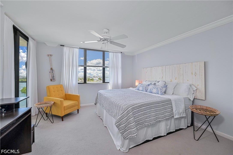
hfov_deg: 104.3
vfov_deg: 81.1
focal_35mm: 14
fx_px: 91
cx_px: 116
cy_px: 78
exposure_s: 1/200
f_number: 6.3
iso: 800
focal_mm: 14
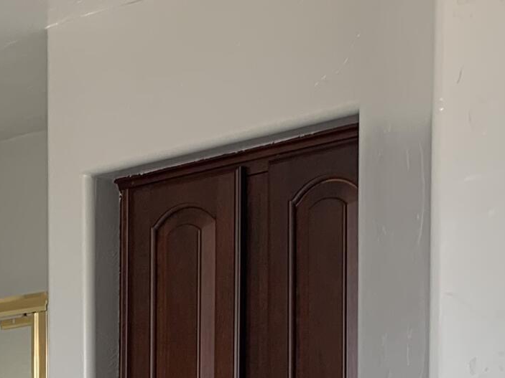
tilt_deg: -4.6
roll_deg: +1.6
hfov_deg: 15.9
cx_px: -309
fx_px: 1619
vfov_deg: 12.5
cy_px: 623
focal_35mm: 111
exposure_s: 1/120
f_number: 1.8
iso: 32
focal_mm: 4.25
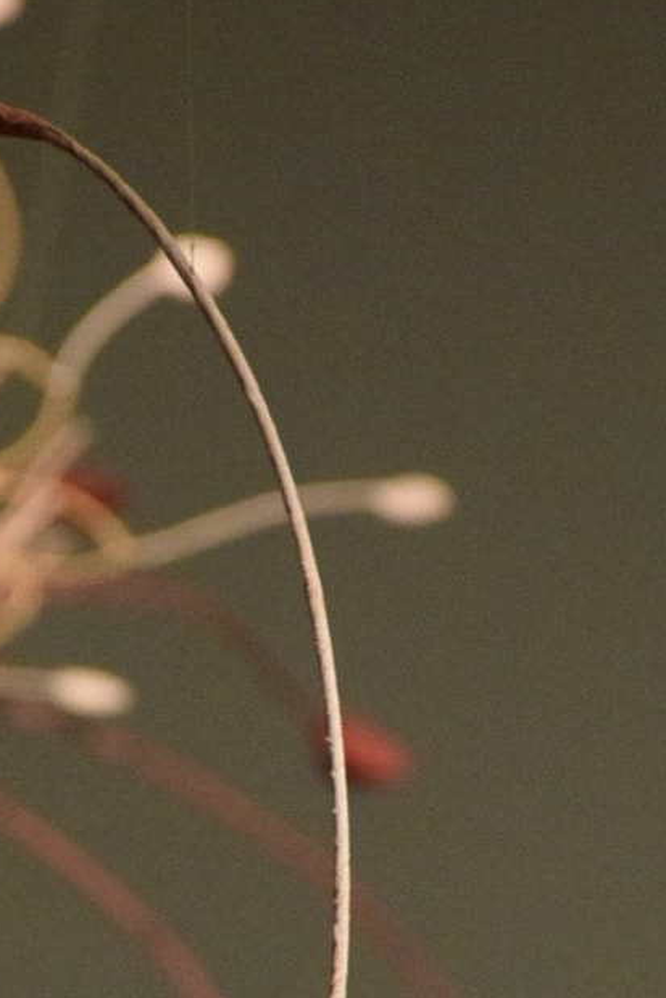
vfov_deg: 4.6
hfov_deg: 3.1
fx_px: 12480
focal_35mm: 450
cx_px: 241
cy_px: 985
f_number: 5.6
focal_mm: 116
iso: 6400
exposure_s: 1/40
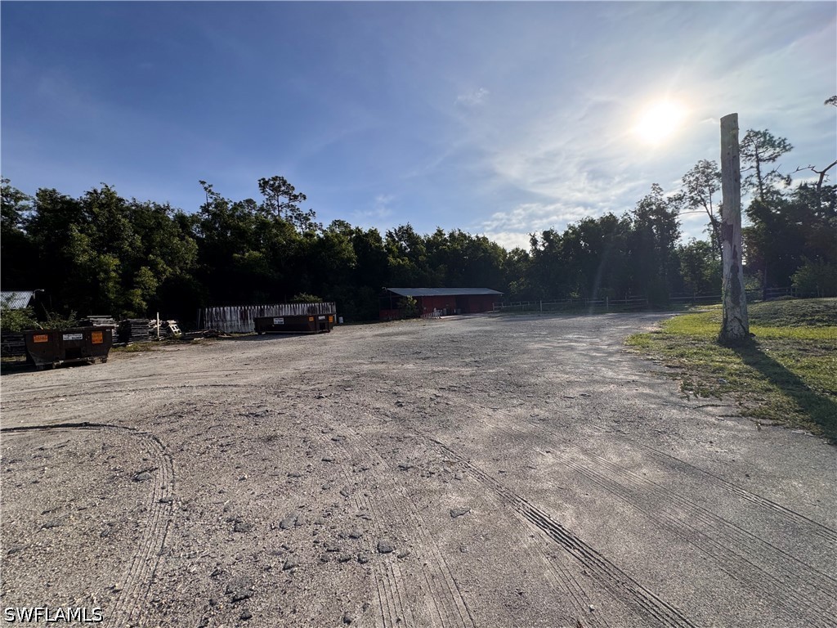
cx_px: 418
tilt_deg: -1.6
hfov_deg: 102.1
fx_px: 339
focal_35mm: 14
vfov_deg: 85.7
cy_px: 314
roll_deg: +3.7
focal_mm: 2.22
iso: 40
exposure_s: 1/1880
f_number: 2.2
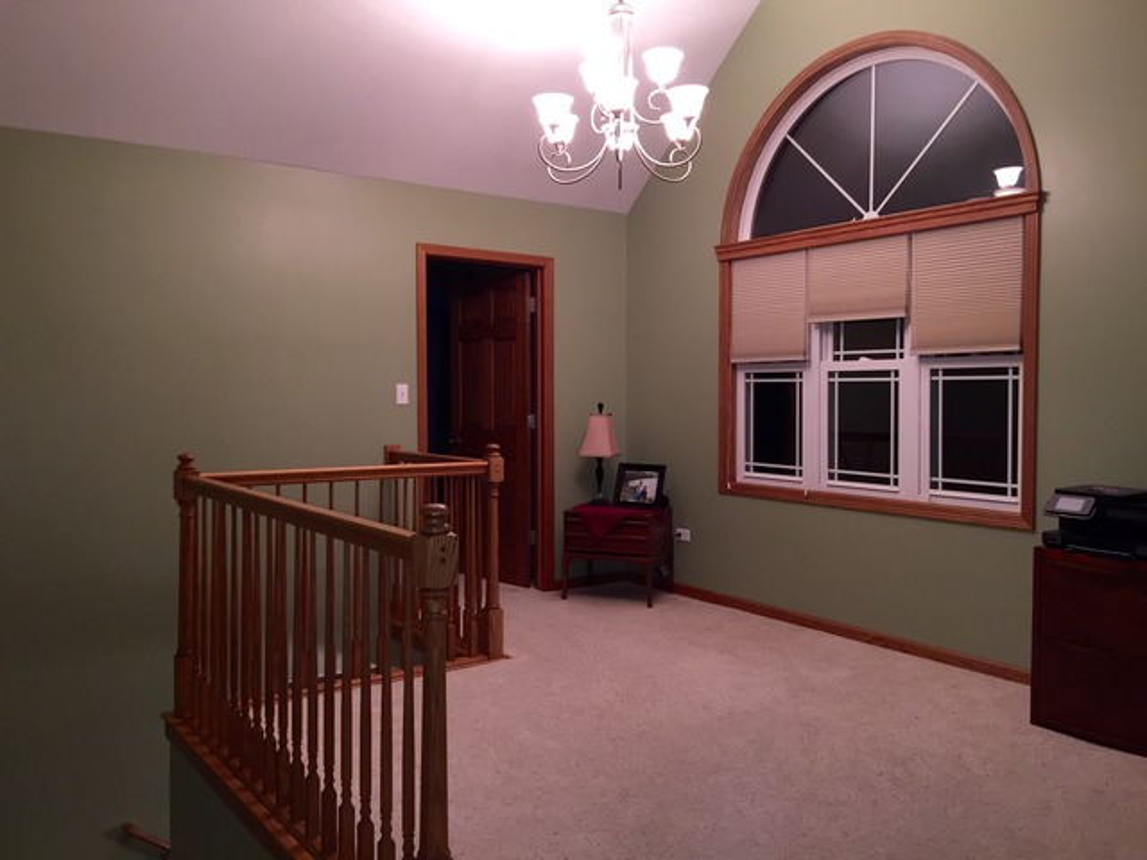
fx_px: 961
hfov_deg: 61.7
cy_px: 430
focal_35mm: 29
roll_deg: -1.3
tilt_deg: -2.2
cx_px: 574
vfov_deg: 48.2
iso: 125
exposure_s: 1/20
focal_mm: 4.15
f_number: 2.2
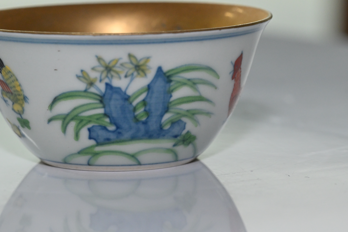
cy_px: 89
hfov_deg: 9.7
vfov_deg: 6.5
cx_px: 117
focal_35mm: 212
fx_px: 2046
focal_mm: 105
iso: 1250
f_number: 8
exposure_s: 1/60
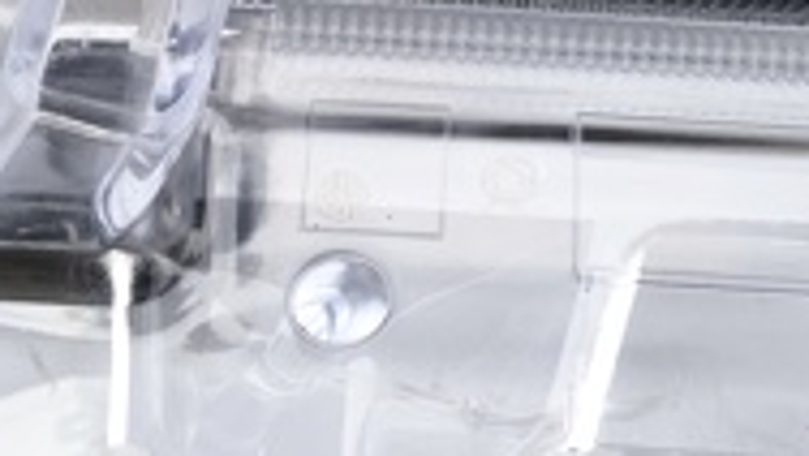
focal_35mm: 130
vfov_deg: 9.3
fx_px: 2790
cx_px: 357
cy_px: 86
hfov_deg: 16.5
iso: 640
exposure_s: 1/452
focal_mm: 5.35
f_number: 1.7
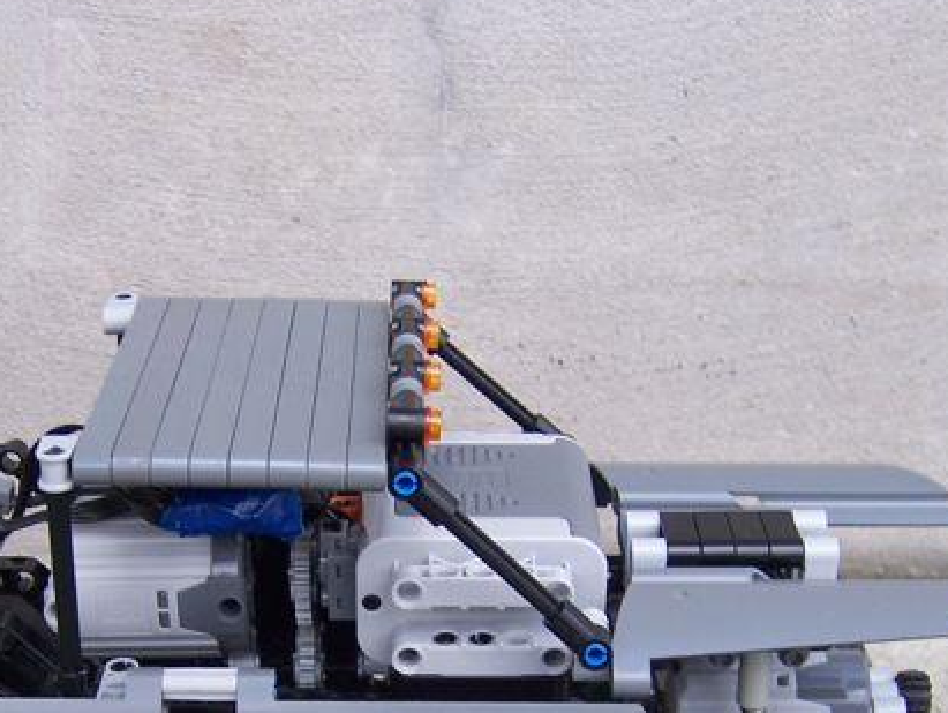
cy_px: 658
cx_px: 281
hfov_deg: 27.5
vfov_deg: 20.6
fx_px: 1919
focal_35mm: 70
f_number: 2.8
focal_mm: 6.2
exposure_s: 1/125
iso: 80
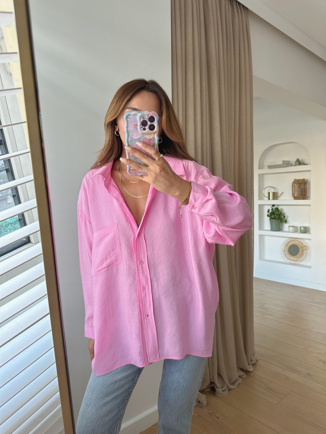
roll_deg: -0.5
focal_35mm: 24
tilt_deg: -29.3
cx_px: 163
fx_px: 301
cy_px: 217
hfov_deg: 56.8
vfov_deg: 71.6
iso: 125
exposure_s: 1/100
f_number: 1.78
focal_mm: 6.86
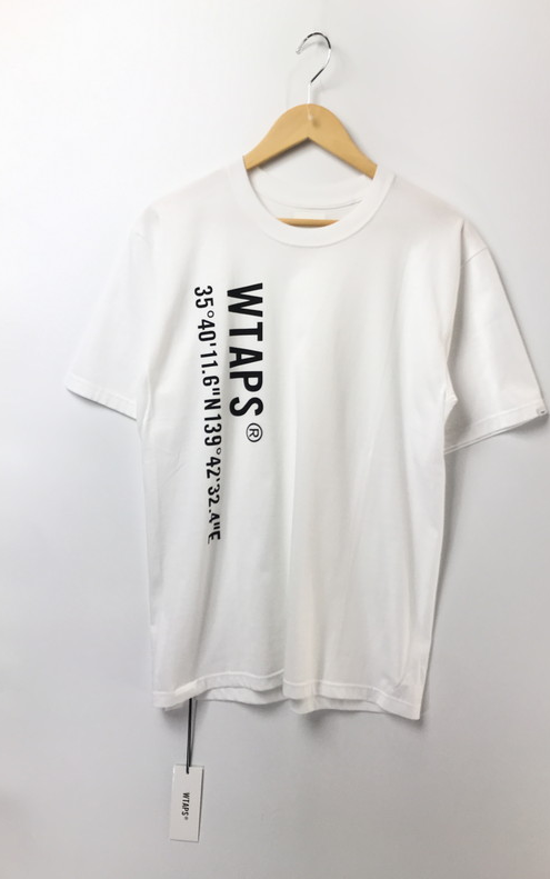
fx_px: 719
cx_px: 309
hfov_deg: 41.8
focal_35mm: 30
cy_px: 436
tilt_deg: -9.6
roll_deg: -1.8
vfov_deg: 62.9
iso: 20
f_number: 1.8
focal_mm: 3.99
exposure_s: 1/197
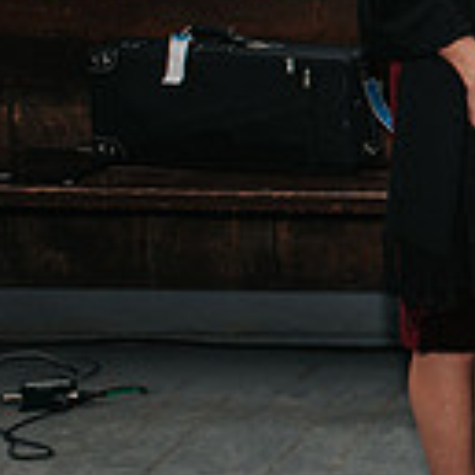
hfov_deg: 10.8
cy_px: 33
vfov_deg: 11.6
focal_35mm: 149
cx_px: 935
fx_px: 2313
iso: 1000
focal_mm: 35
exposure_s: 1/200
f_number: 4.5
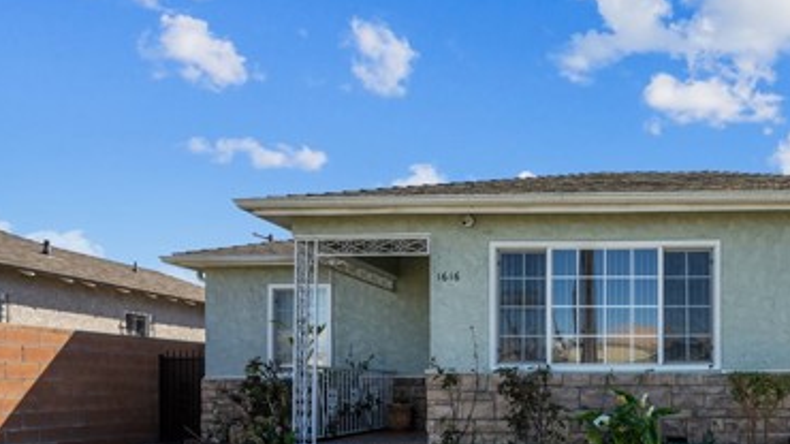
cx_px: 636
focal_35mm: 29
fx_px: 607
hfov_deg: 60.5
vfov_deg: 38.4
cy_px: 367
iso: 250
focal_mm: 16
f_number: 9
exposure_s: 1/400
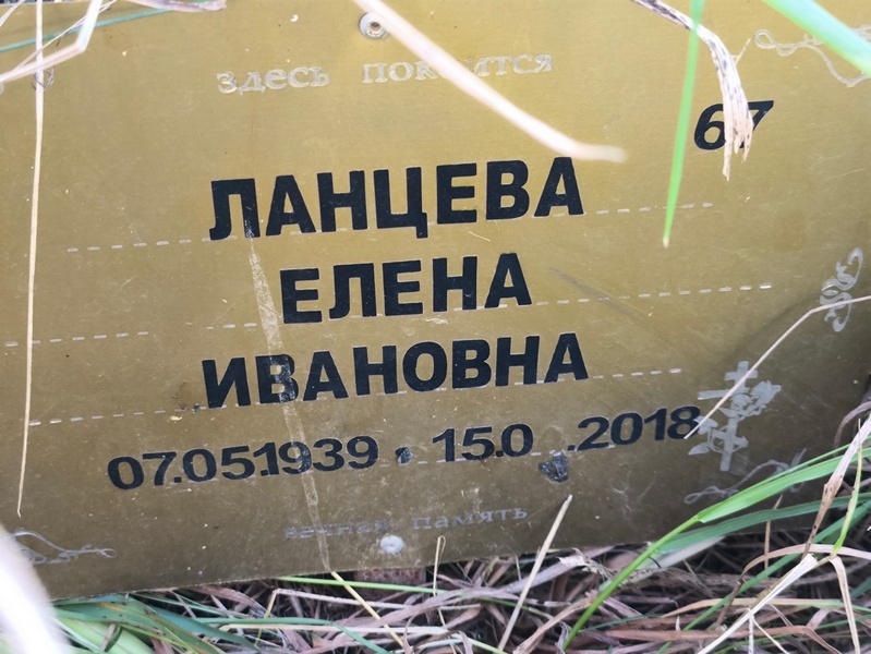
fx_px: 1259
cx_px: 436
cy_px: 327
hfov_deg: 38.2
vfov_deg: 29.1
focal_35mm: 50
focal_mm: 4.71
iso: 200
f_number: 1.7
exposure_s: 1/40
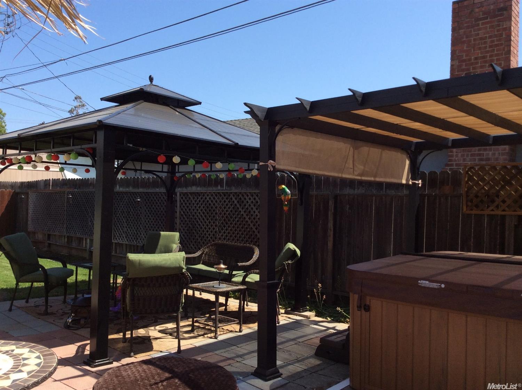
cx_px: 261
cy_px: 195
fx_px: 497
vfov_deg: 42.8
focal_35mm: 33
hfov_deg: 55.4
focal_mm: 3.3
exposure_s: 1/1021
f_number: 2.4
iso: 32
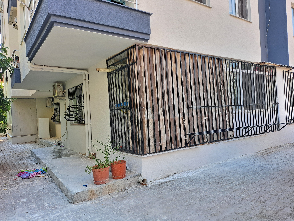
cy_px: 114
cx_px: 148
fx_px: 212
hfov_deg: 69.4
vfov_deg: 54.9
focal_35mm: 25
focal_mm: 5.23
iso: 50
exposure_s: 1/141
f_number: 1.8
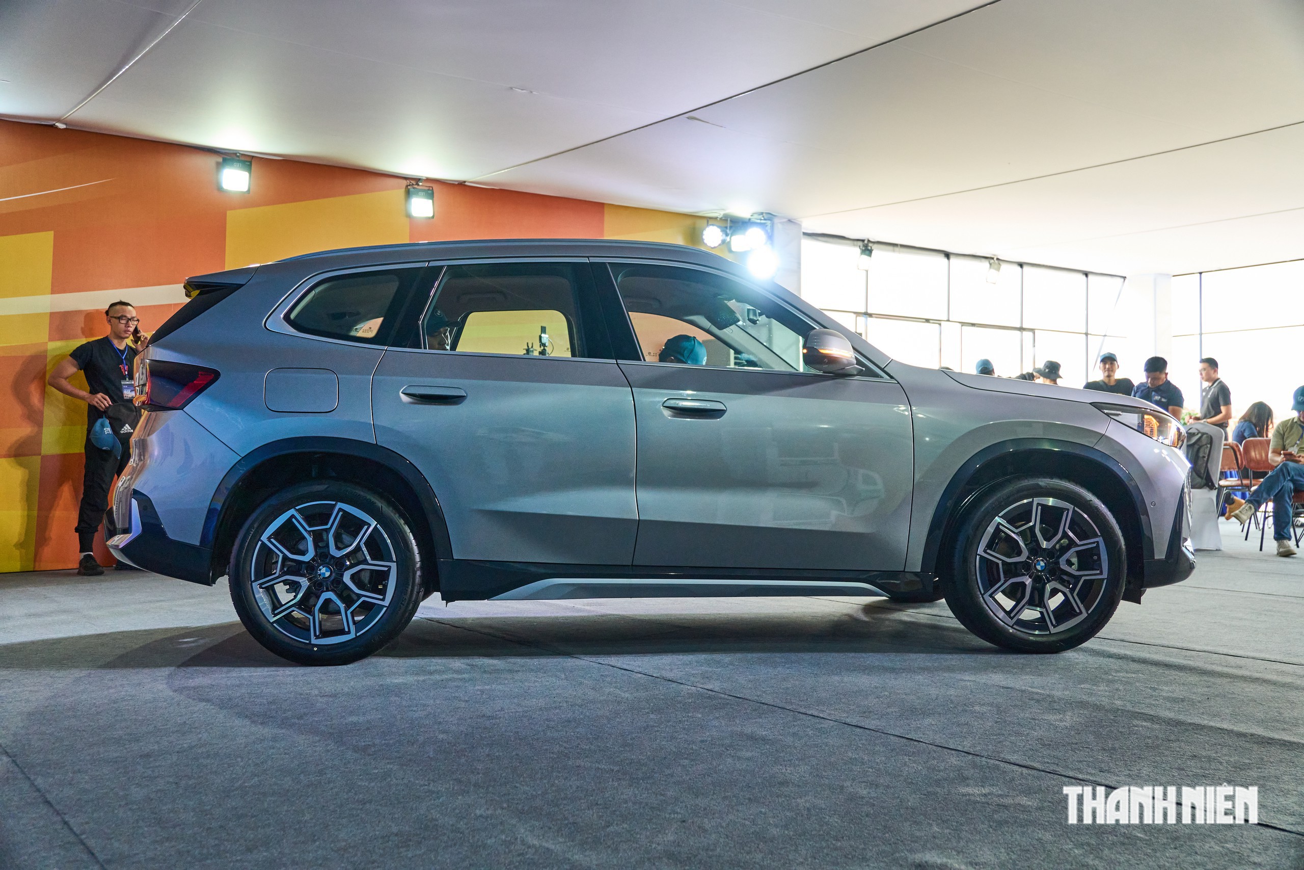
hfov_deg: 57.2
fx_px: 1195
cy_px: 435
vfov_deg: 40.0
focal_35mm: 33
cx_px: 652
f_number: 3.2
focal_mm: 22
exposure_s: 1/500
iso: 1000
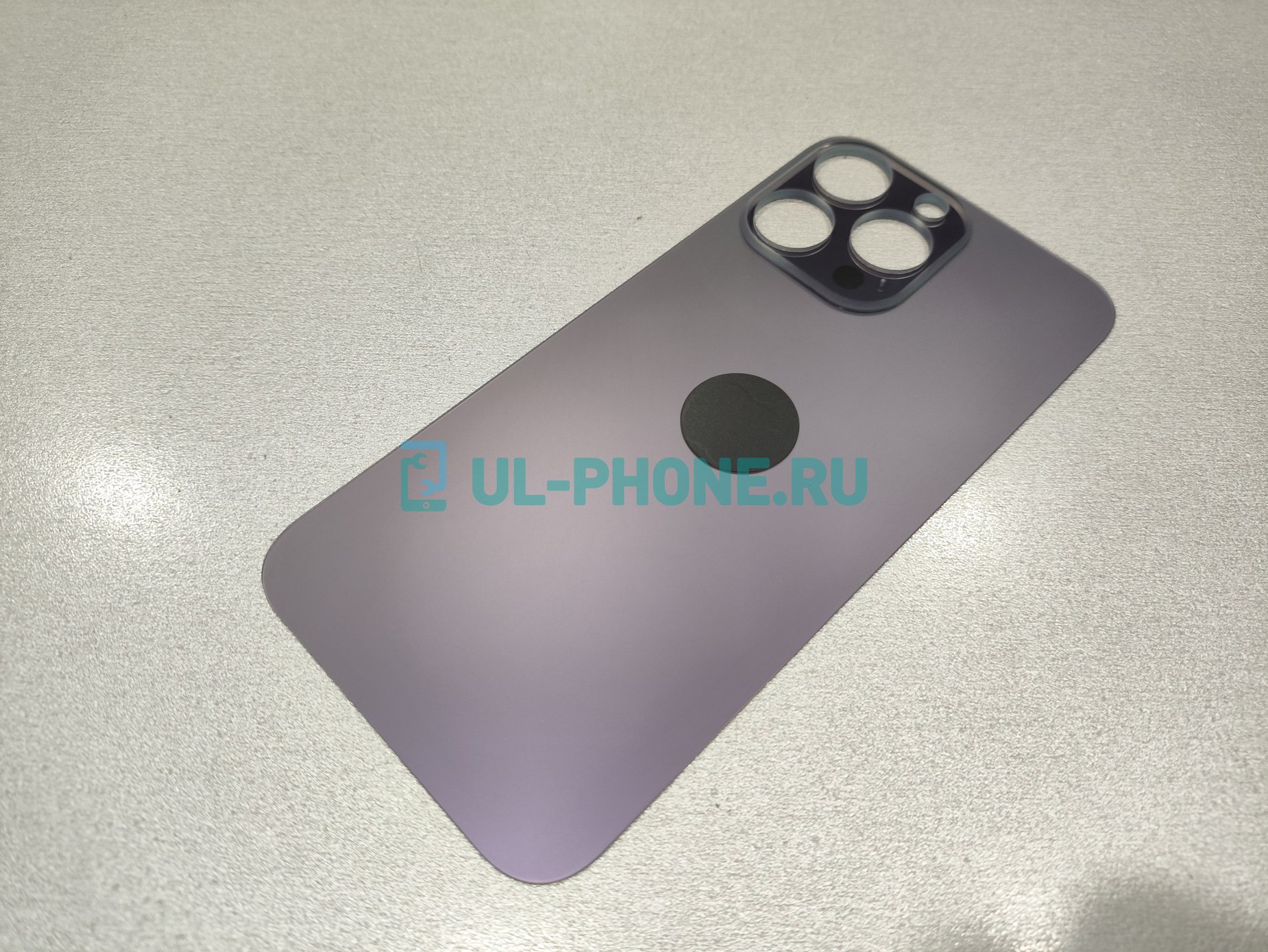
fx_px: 916
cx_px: 634
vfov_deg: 54.9
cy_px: 476
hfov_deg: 69.4
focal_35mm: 25
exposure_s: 1/50
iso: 400
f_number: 1.79
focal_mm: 4.71
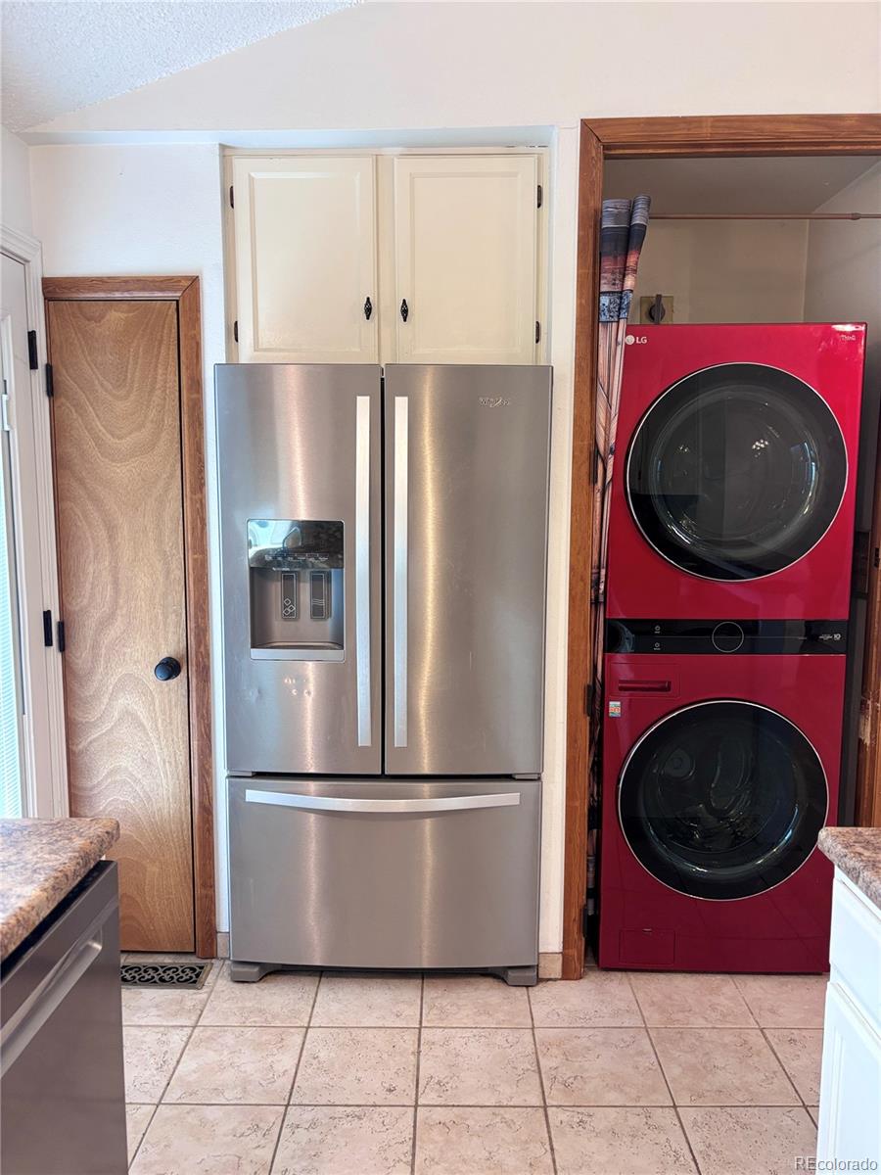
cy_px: 588
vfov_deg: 67.3
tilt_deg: -9.0
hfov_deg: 53.1
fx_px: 882
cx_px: 440
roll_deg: -0.2
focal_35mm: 26
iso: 160
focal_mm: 5.96
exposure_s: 1/60
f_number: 1.6
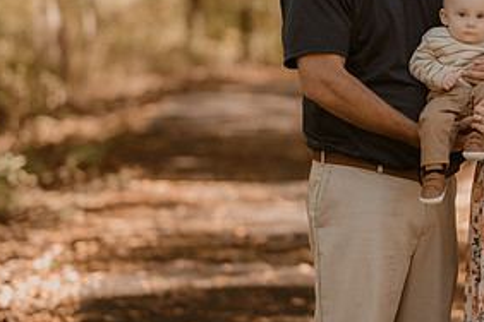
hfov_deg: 11.4
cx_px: 448
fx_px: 2406
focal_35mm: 179
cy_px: 66
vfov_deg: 7.7
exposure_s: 1/800
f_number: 1.8
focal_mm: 85
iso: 320
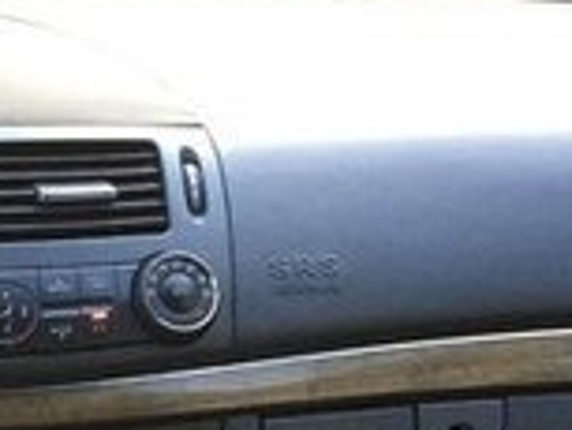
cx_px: -288
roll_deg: +1.3
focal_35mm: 125
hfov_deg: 14.7
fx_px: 2067
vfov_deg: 11.3
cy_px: 694
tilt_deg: -25.8
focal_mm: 4.15
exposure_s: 1/33
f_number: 2.2
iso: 50
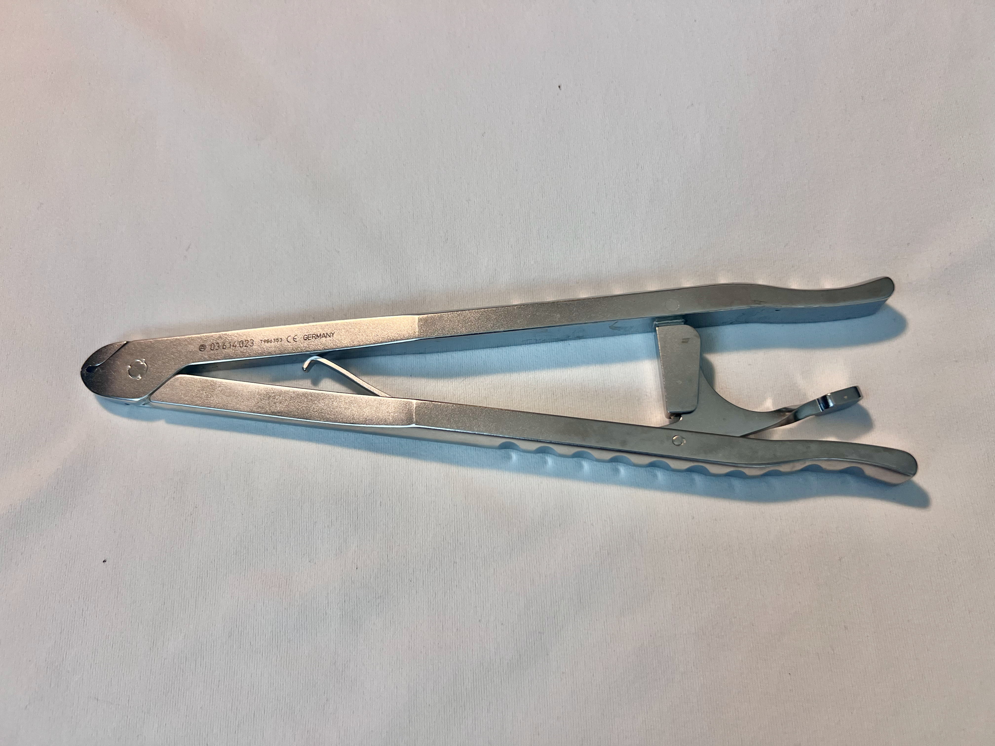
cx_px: 498
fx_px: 747
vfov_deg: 53.1
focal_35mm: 26
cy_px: 373
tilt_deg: -73.1
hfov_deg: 67.3
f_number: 1.5
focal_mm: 5.7
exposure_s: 1/120
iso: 125
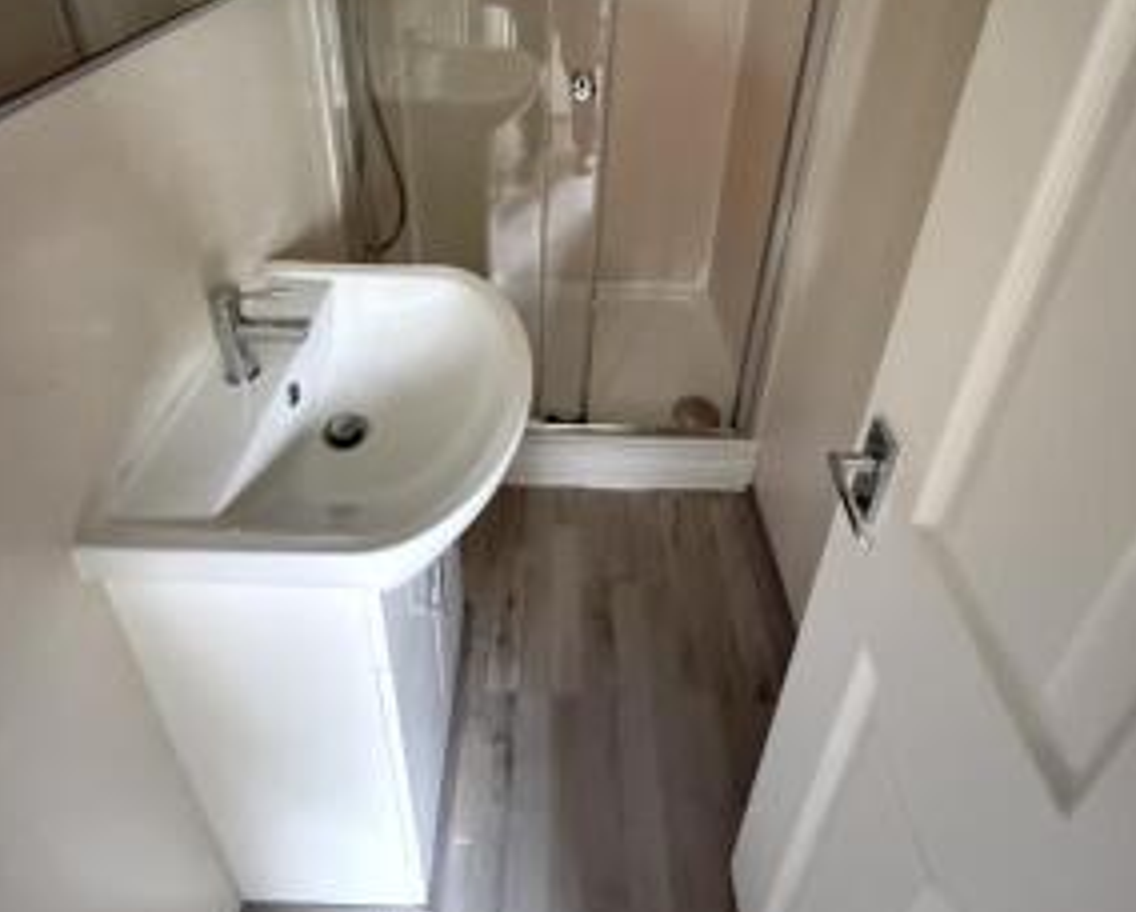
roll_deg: -1.1
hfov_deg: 77.5
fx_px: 707
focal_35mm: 21
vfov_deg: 60.4
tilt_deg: -23.2
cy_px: 182
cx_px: 544
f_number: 2.2
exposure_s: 1/60
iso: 1250
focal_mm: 2.22
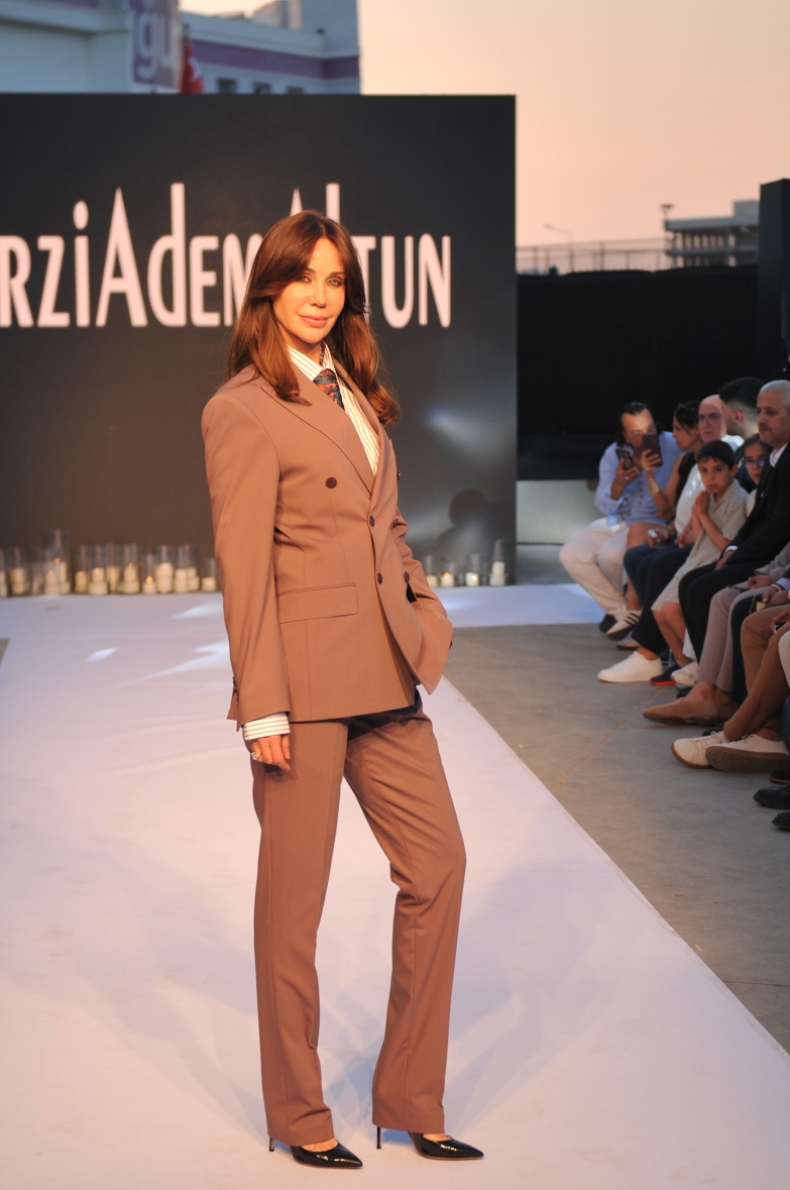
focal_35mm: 72
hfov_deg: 18.9
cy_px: 595
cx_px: 395
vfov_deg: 28.1
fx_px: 2376
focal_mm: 48
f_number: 3.2
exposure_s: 1/320
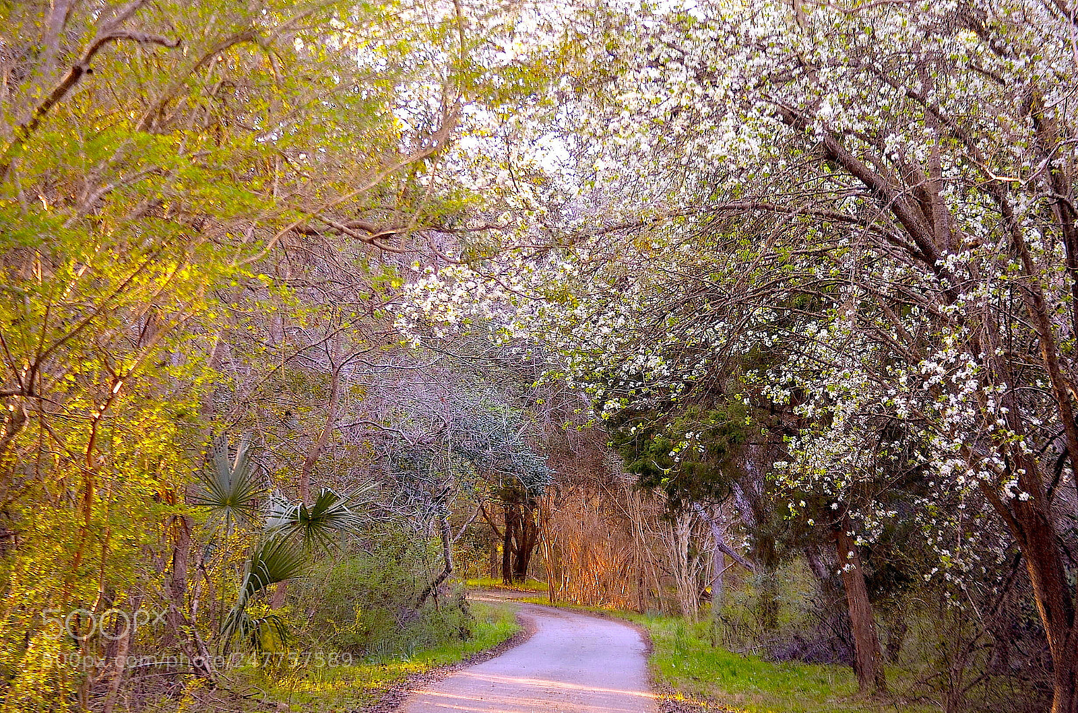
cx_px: 539
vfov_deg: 16.5
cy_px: 356
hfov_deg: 24.7
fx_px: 2465
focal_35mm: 82
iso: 400
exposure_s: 1/80
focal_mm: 55
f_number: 4.5
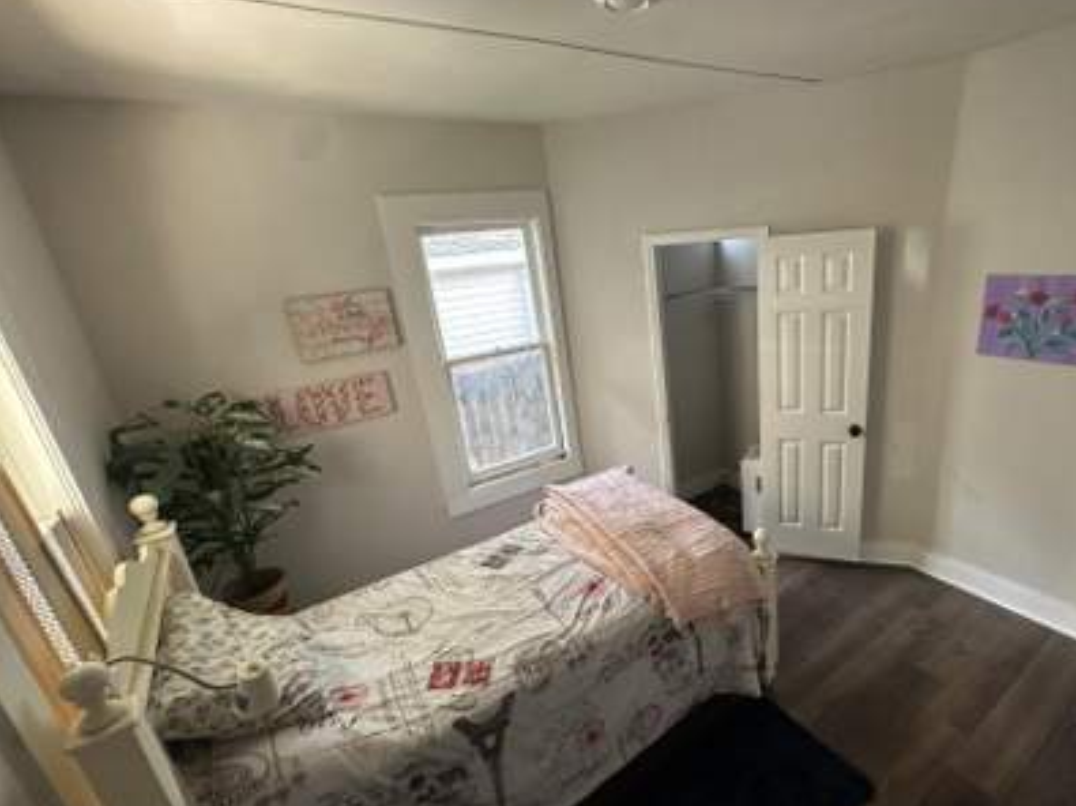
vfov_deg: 74.7
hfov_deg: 89.8
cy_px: 411
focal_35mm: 17
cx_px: 648
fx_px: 528
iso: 200
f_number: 2.2
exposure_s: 1/99
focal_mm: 2.22
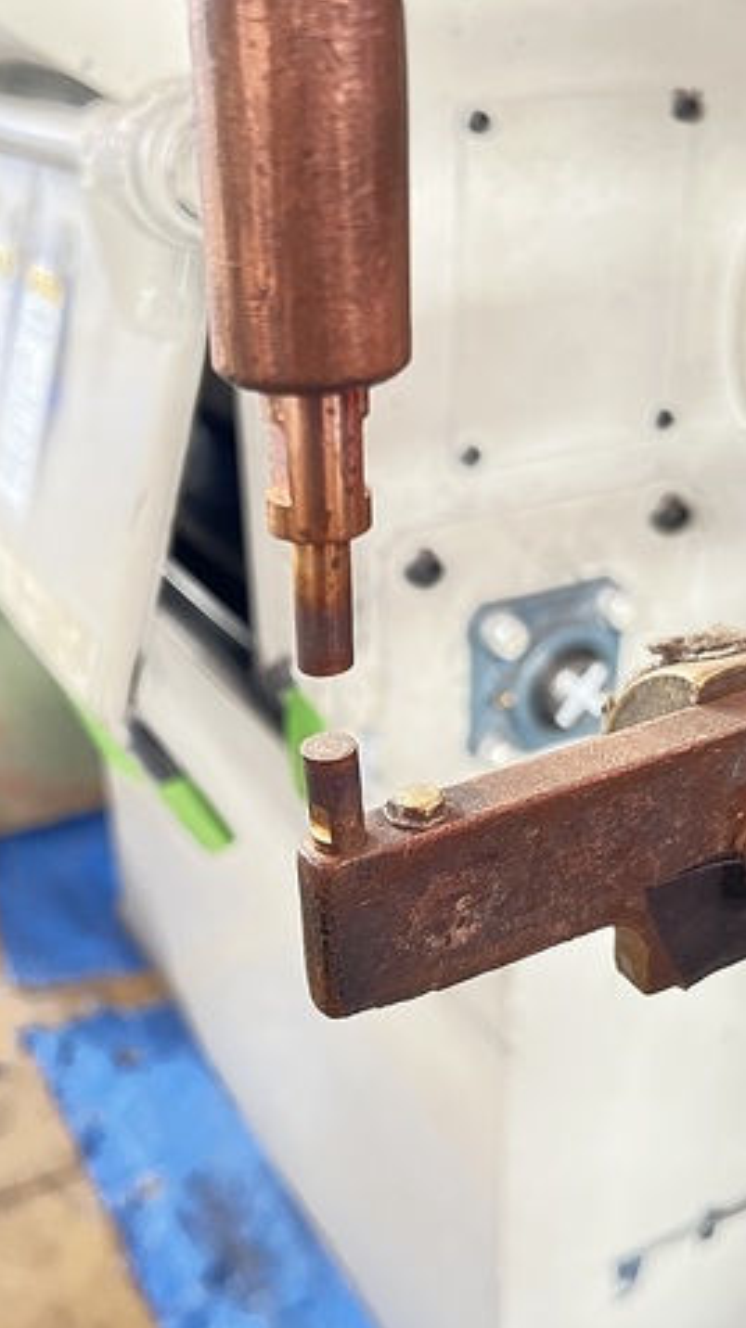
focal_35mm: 38
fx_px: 1337
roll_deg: +2.1
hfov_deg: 31.2
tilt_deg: -26.4
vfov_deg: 52.8
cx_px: 348
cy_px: 665
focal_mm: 5.7
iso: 640
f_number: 1.5
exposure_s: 1/40
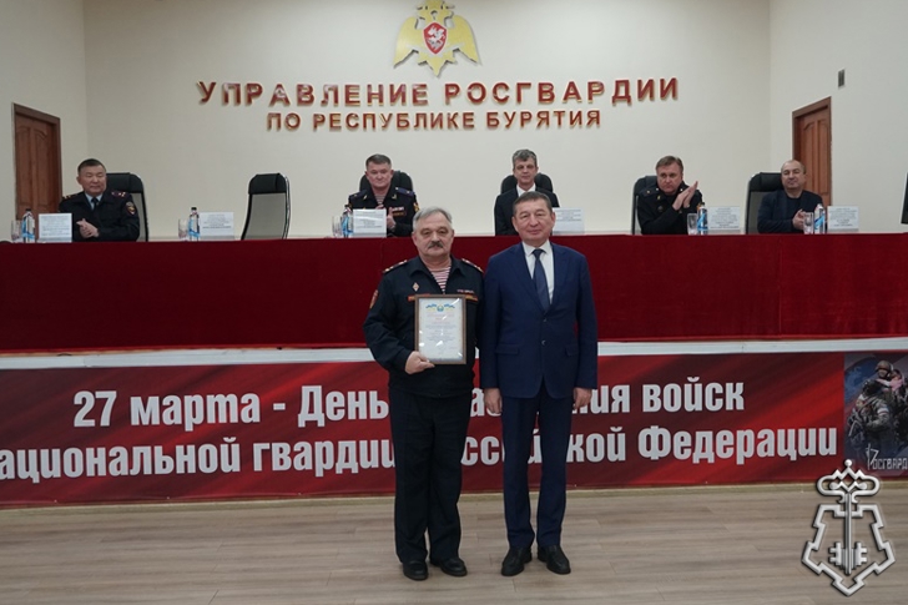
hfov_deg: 55.8
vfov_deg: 38.9
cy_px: 294
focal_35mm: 34
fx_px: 857
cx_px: 459
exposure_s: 1/160
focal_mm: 22
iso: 1000
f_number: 4
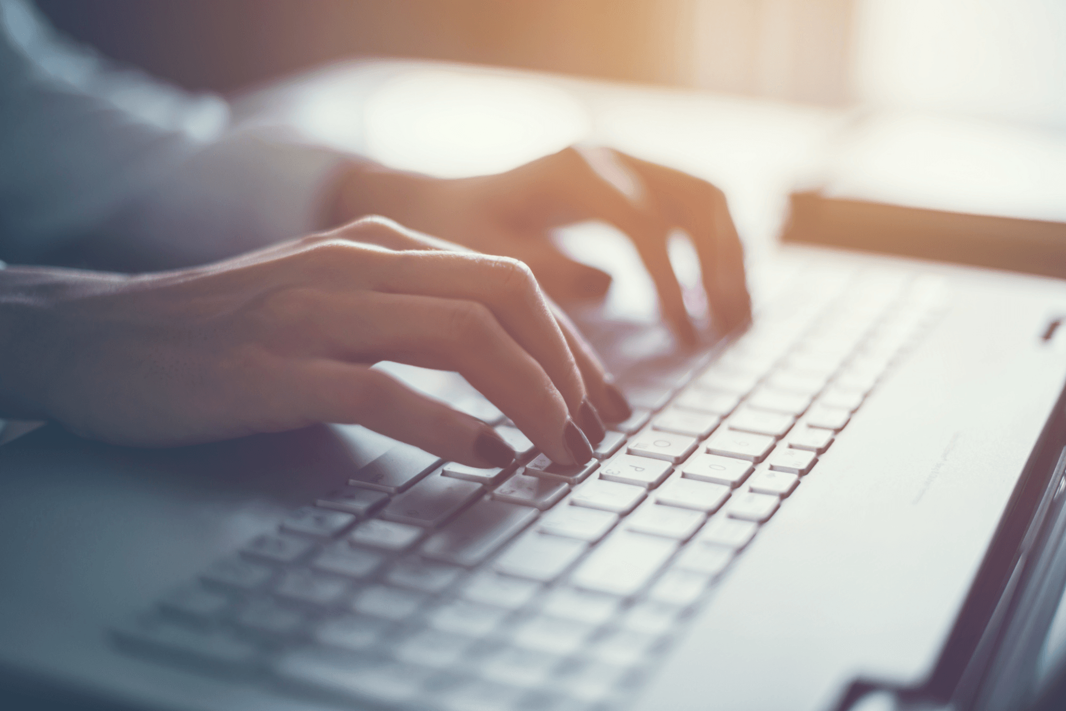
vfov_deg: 27.0
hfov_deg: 39.6
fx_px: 1481
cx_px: 533
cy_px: 356
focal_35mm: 50
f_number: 1.4
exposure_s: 1/200
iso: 100
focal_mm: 50
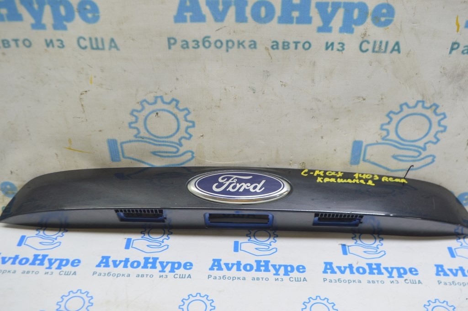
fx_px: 507
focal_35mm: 39
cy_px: 156
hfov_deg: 49.6
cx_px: 234
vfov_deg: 34.2
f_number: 5.6
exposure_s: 1/20
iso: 400
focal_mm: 26
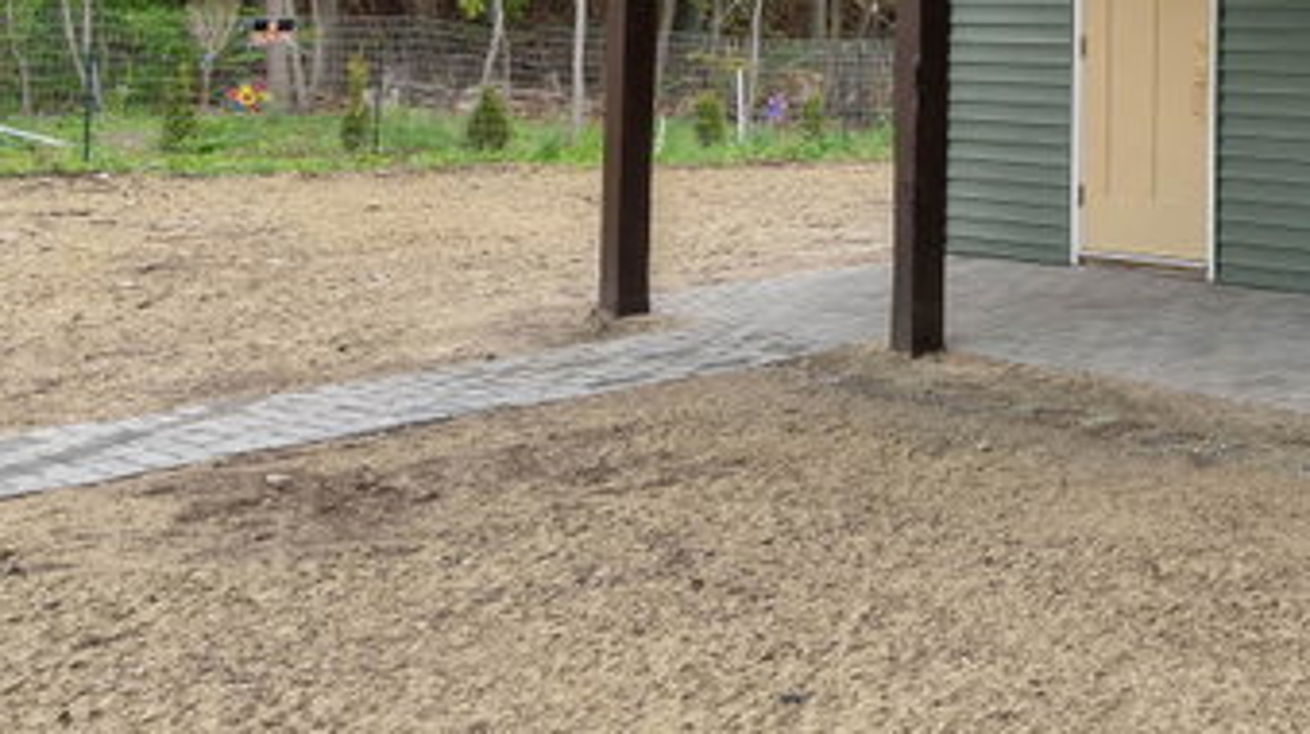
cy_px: -317
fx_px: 1978
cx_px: 1872
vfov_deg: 18.9
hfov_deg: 27.6
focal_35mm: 57
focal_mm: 16
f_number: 8
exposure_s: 1/200
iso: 800
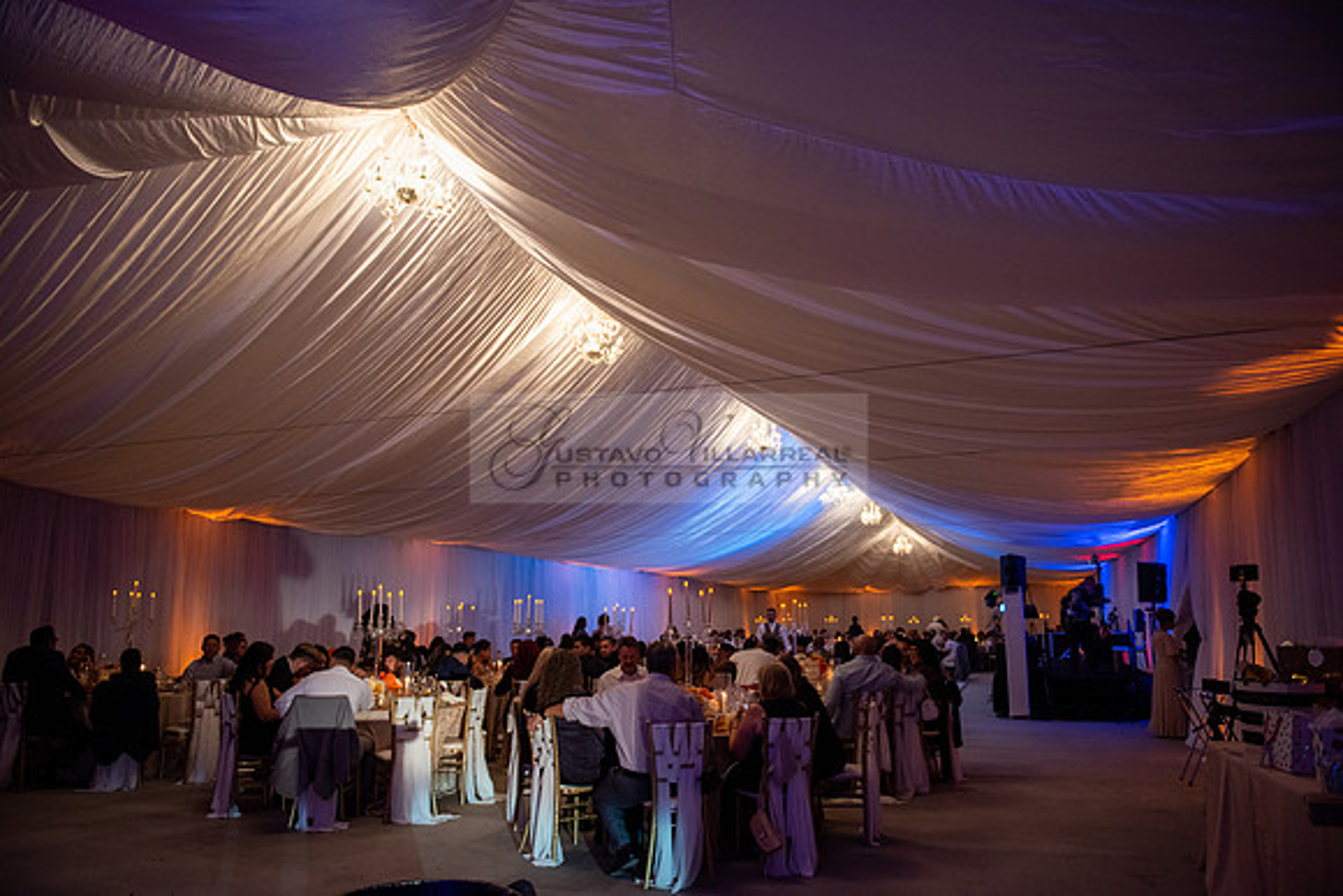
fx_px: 896
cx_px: 672
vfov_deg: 53.2
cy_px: 448
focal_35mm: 24
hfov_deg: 73.7
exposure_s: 1/160
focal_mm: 24
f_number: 2.8
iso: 1000
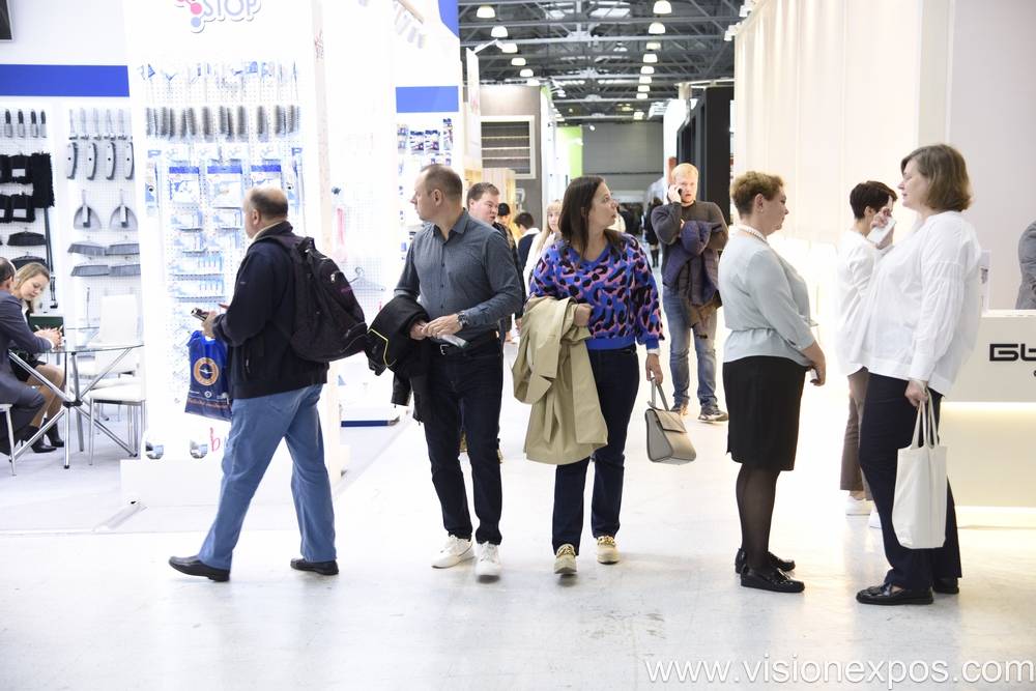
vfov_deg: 26.0
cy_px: 346
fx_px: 1497
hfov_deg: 38.2
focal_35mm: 52
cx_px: 518
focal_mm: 52
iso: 800
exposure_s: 1/100
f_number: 4
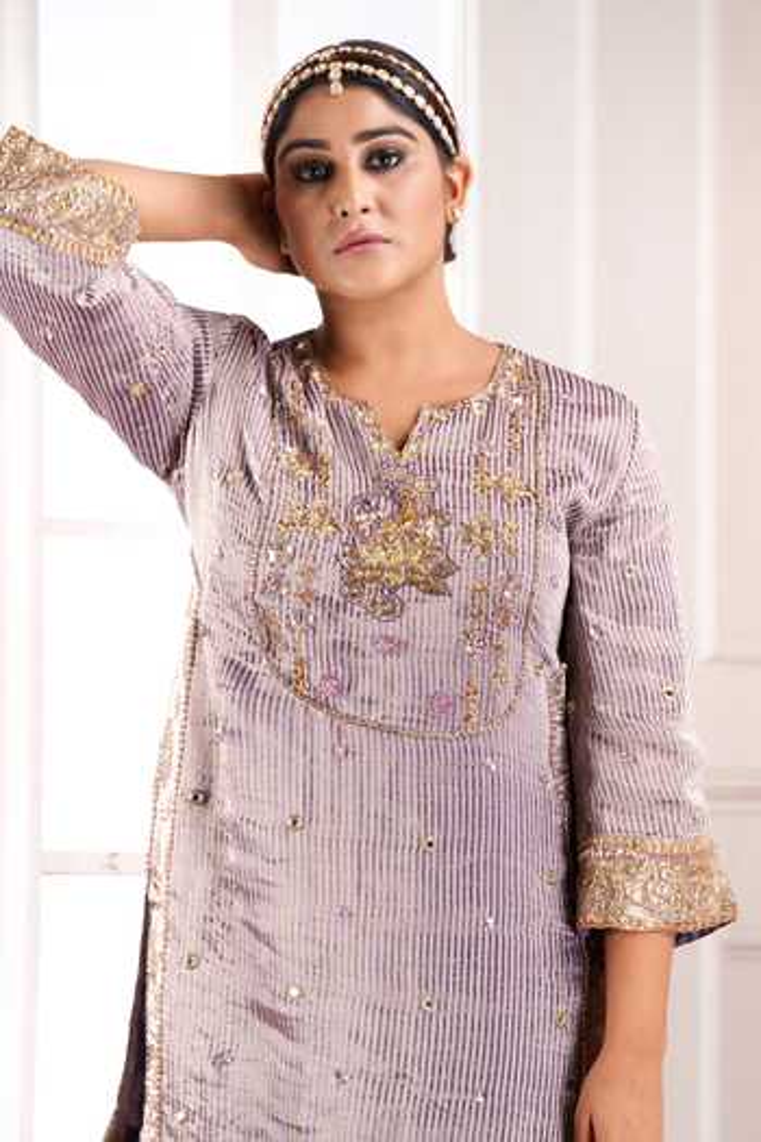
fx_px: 5200
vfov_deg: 12.5
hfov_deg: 8.4
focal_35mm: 164
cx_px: 380
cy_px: 571
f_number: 10
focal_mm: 164
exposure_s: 1/125
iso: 200
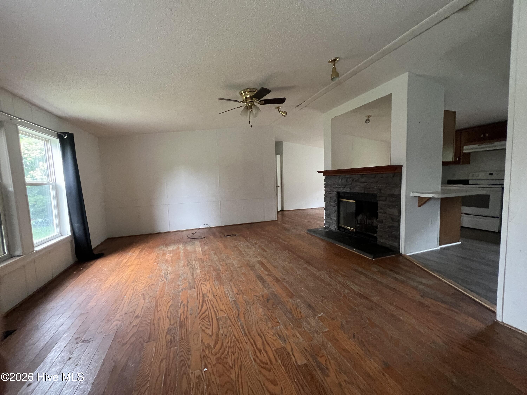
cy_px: 198
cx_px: 264
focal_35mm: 13
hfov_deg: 106.2
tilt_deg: -5.7
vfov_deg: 89.9
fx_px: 198
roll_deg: +1.3
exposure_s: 1/60
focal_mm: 1.57
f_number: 1.8
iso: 400
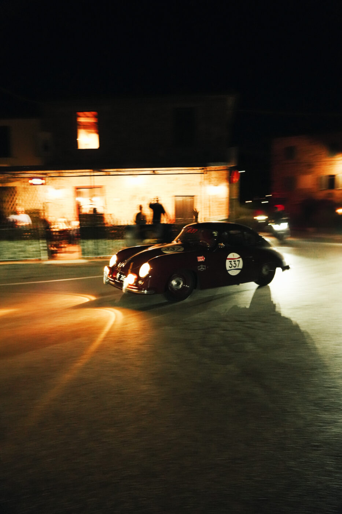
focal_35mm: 24
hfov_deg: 53.1
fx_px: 342
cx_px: 171
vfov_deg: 73.8
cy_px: 257
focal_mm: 24
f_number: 4
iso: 8000
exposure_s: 1/50
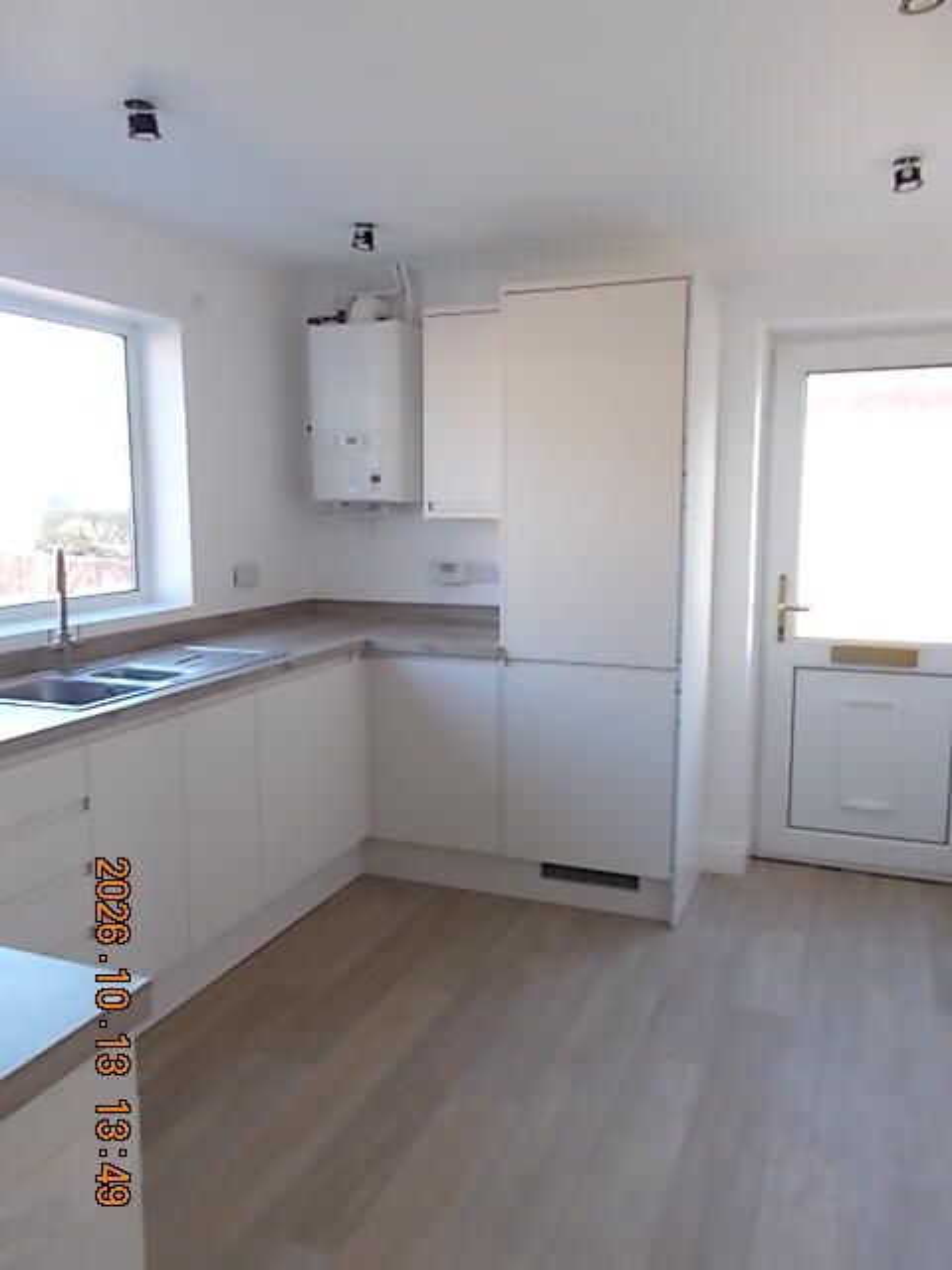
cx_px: 476
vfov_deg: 67.3
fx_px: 953
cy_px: 635
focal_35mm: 26
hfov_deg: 53.1
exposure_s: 1/25
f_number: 3.2
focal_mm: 4.6
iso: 100
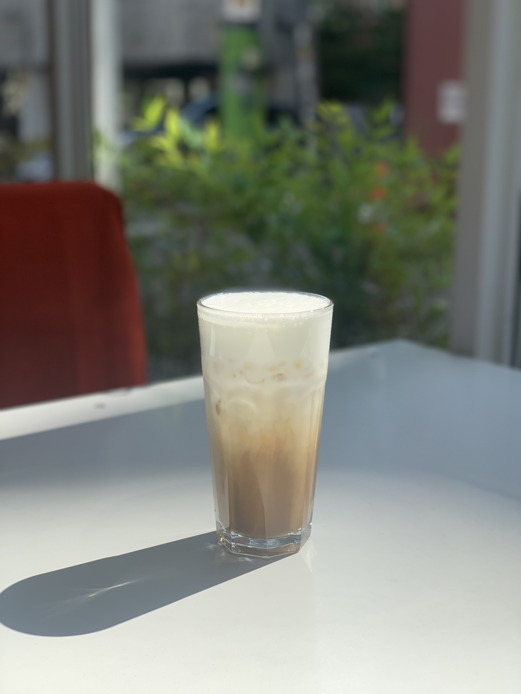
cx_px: 260
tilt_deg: -13.0
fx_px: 1044
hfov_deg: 28.0
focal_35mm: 52
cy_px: 347
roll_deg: +0.2
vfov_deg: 36.8
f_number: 2.4
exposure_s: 1/727
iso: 16
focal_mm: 6
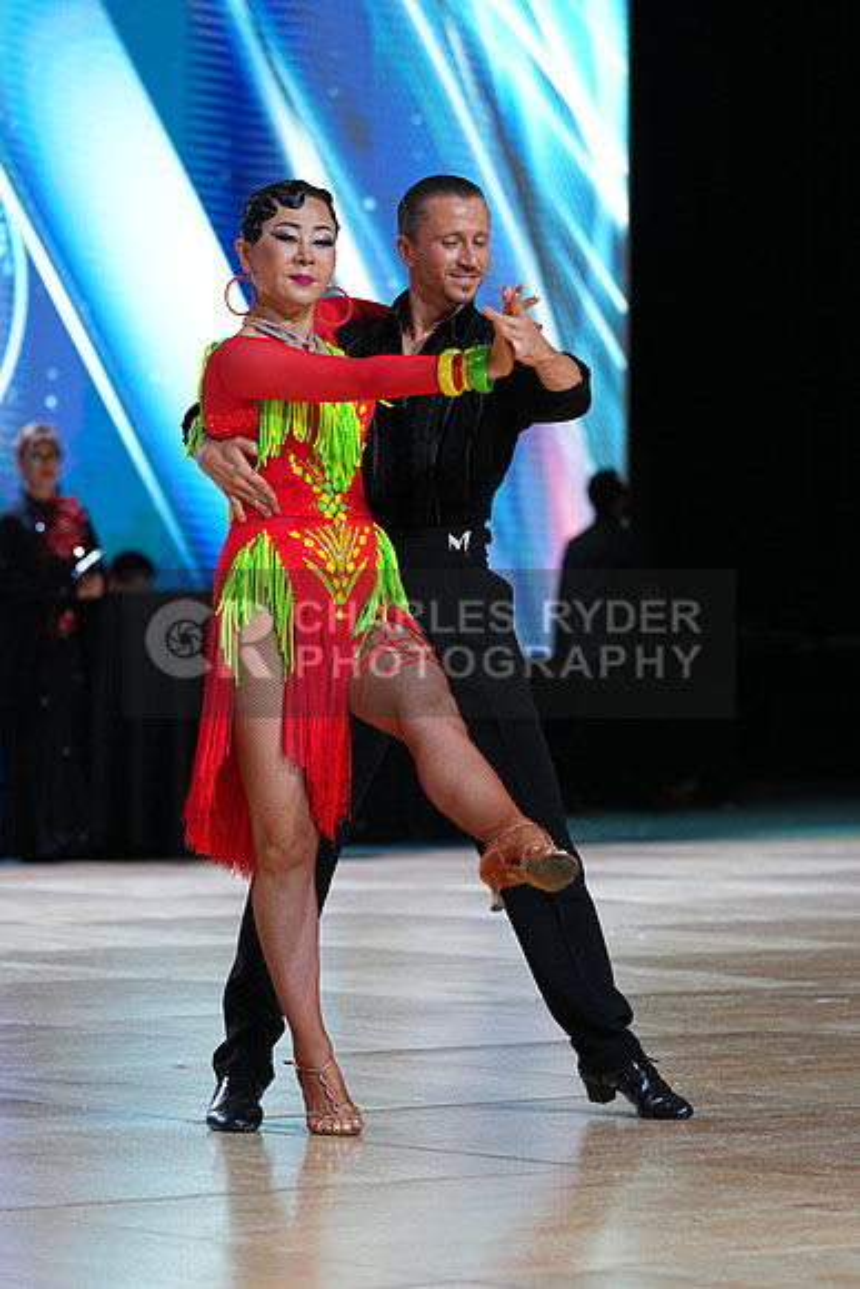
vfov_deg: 13.0
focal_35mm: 158
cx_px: 430
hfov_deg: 8.7
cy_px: 644
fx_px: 5658
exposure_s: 1/500
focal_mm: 158
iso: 1250
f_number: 4
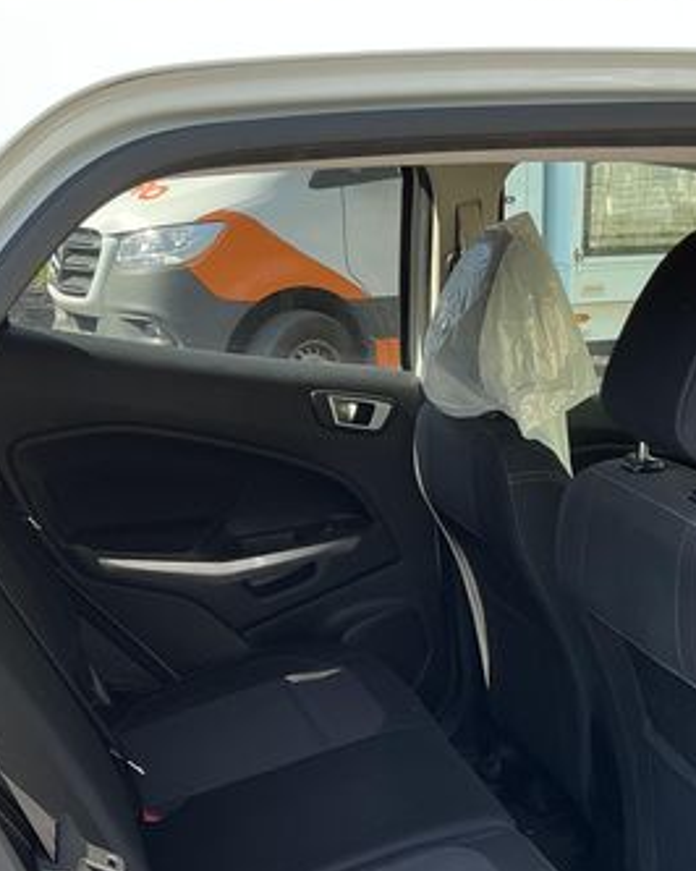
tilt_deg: -24.6
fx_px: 1314
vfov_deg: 35.1
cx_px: 447
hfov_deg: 29.5
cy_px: 743
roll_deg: -0.6
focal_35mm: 51
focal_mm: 3
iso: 16
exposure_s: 1/122
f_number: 1.8
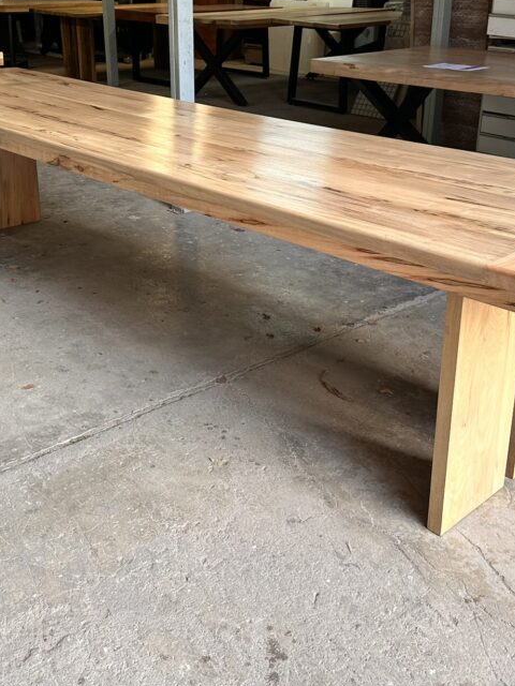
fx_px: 595
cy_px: 260
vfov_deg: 59.3
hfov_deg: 46.7
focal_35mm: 30
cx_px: 235
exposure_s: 1/50
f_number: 1.78
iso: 125
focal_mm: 6.86
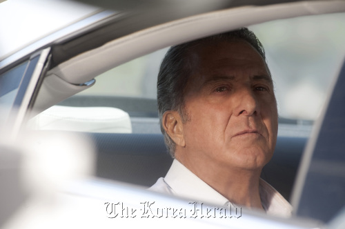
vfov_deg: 7.6
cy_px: 114
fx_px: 1723
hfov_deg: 11.4
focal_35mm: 180
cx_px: 172
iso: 500
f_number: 7.1
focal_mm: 180
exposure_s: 1/500
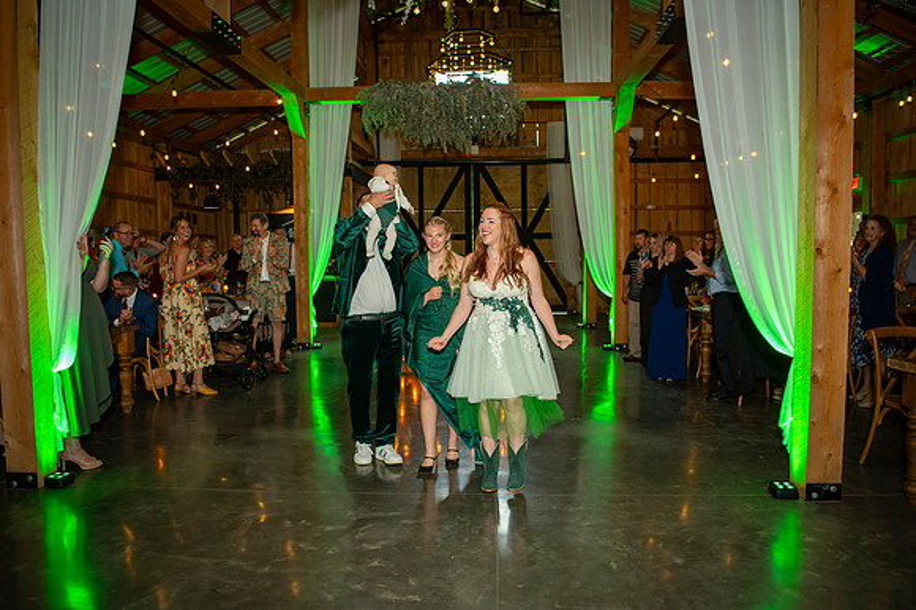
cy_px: 305
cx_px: 458
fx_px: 655
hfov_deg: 69.9
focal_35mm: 26
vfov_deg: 49.9
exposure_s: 1/60
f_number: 2.8
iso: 800
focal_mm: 24
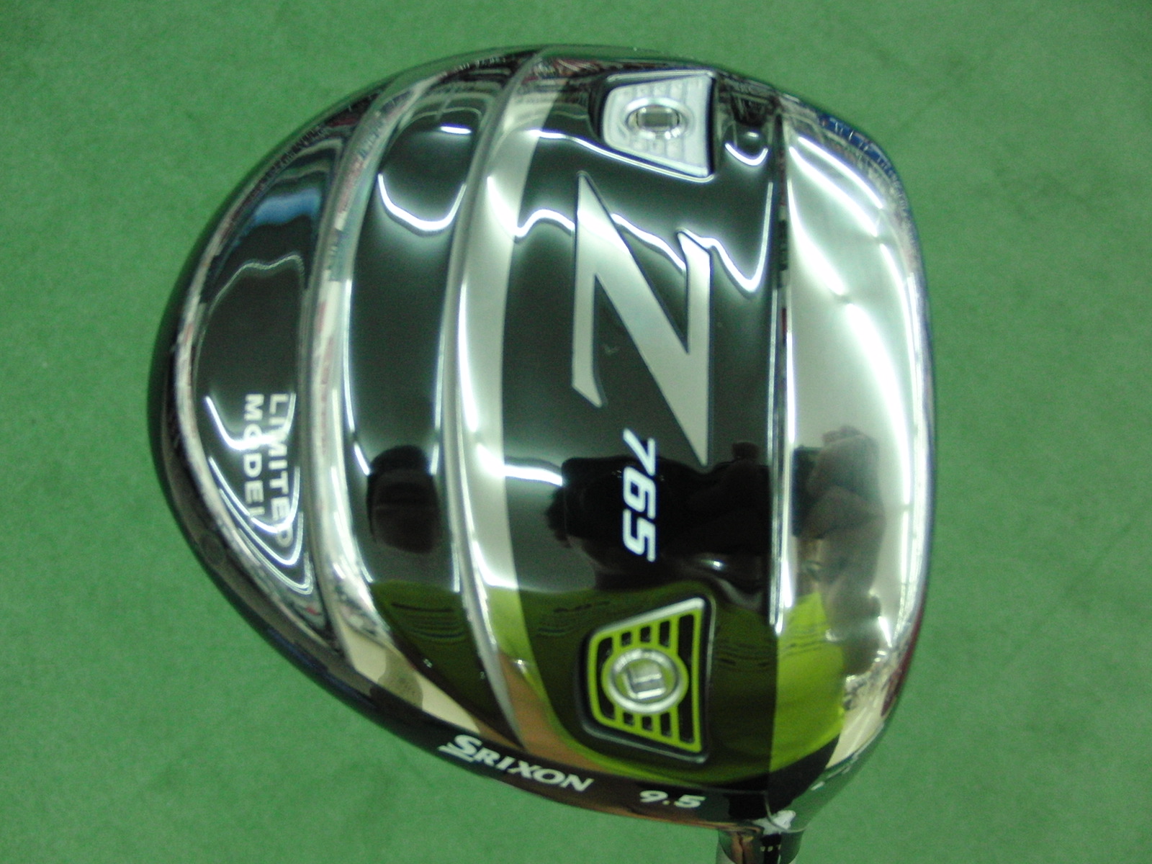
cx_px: 576
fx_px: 1231
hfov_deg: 50.1
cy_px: 432
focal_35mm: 37
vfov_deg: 38.7
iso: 400
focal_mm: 6.42
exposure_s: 1/50
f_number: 3.6
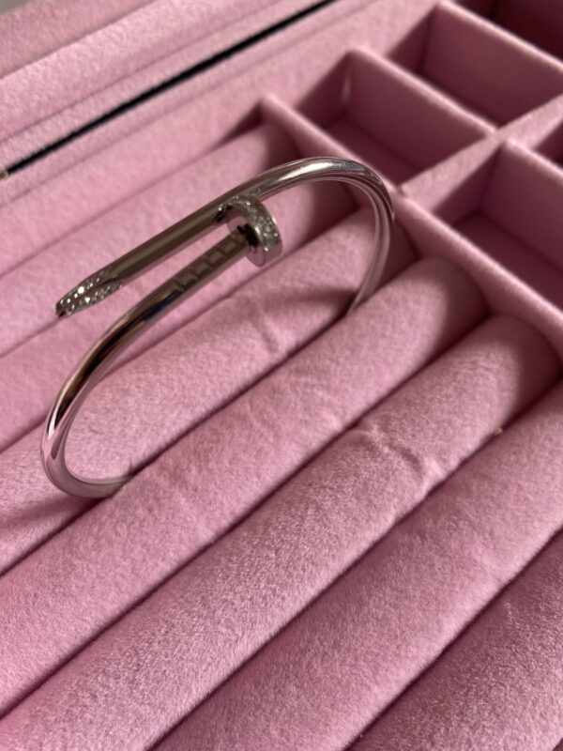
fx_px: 542
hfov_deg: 54.9
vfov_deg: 69.4
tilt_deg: -62.3
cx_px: 282
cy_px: 376
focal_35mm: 25
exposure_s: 1/117
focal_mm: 4.25
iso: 125
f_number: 1.8
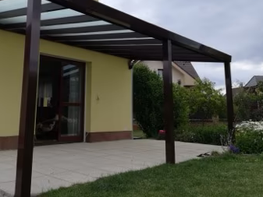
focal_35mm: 37
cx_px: 98
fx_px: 281
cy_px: 58
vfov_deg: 38.0
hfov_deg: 49.6
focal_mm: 3.83
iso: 50
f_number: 2.2
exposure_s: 1/721
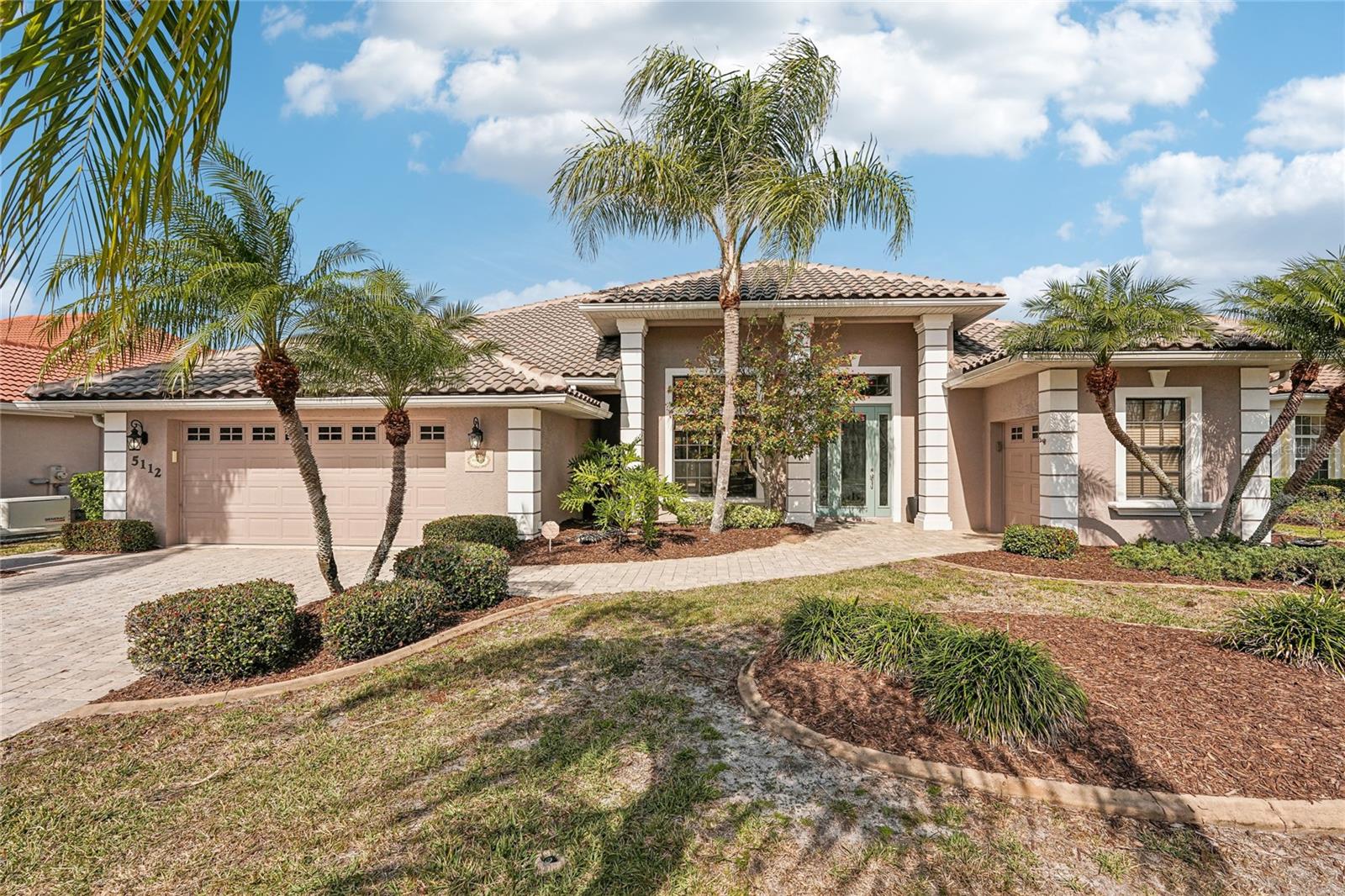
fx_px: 598
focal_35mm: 16
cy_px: 448
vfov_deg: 73.7
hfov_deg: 96.7
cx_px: 672
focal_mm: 16
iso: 400
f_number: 8
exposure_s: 1/1000
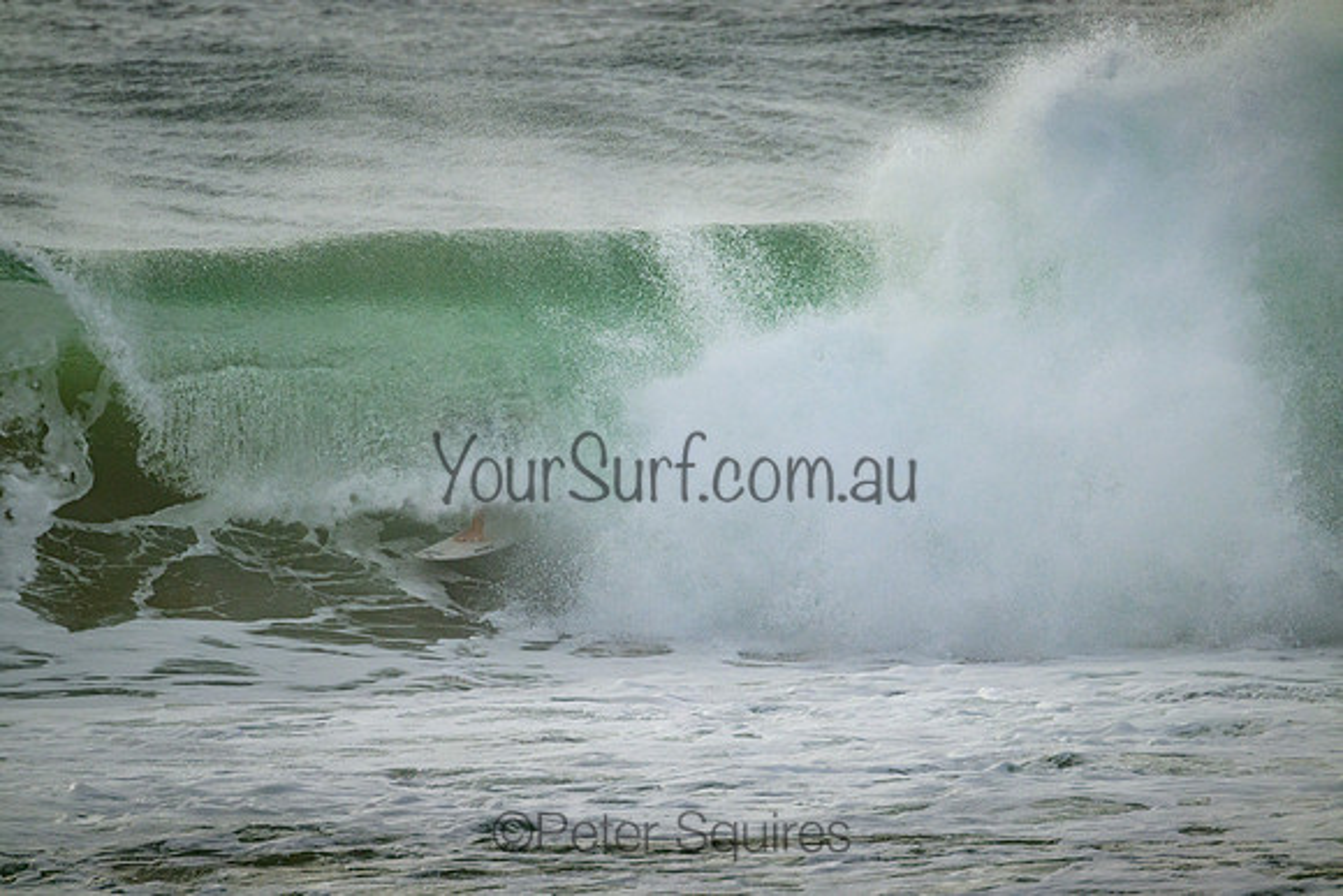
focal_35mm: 800
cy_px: 448
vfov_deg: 1.7
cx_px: 672
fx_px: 29850
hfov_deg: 2.6
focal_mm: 800
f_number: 11
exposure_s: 1/2500
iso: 1250
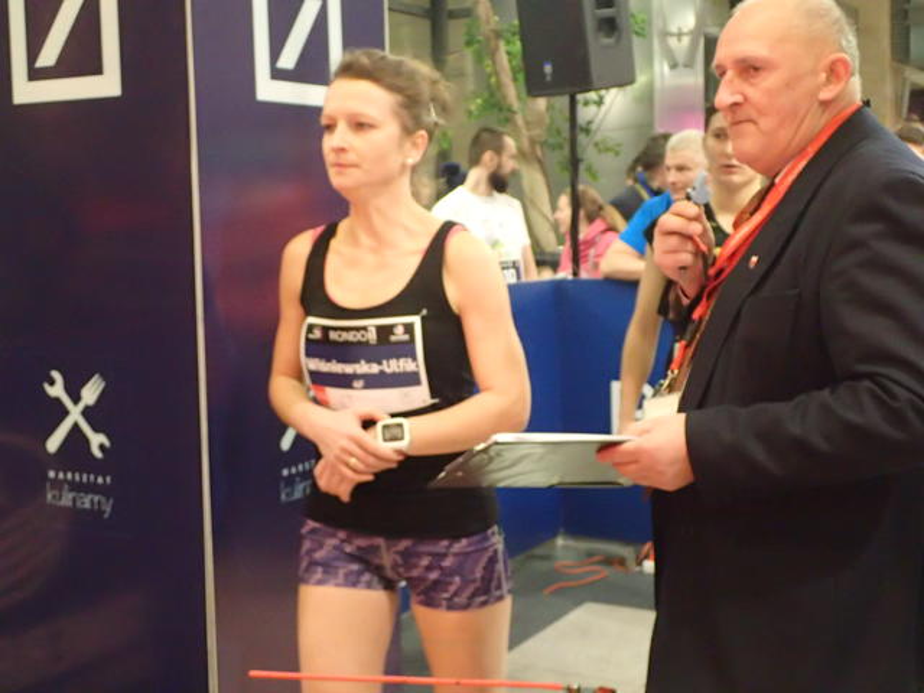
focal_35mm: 46
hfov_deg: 41.2
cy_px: 346
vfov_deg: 31.5
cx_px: 462
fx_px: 1228
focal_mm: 8.41
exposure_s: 1/50
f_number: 3.1
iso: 1600
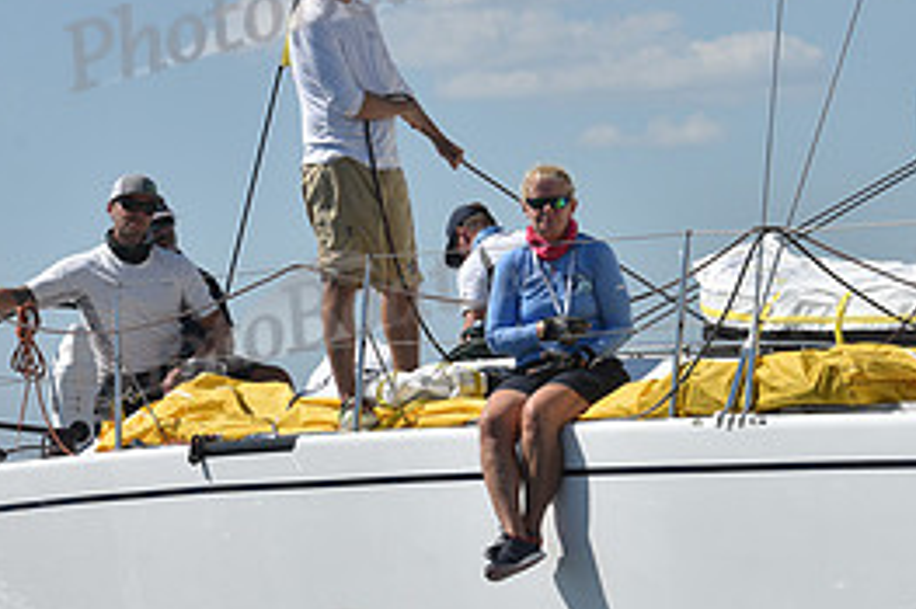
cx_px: 738
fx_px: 7577
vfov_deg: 4.6
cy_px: 454
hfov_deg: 6.9
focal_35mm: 298
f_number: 11
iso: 320
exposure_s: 1/1250
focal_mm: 135
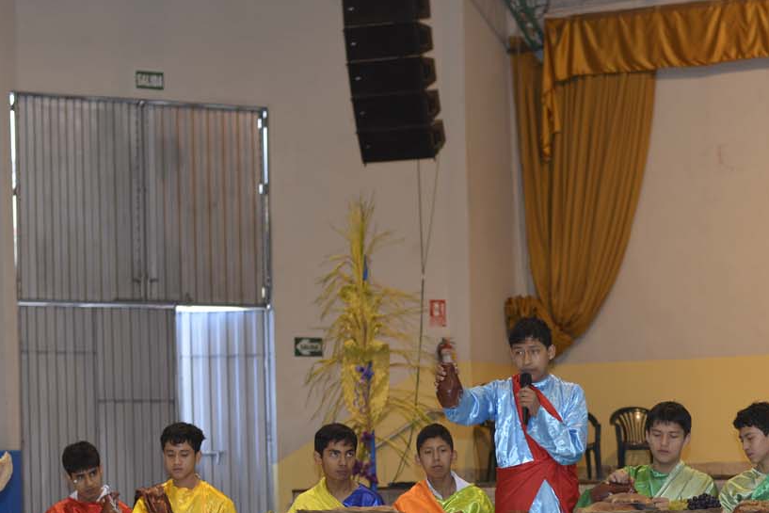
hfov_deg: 20.5
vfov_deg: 13.7
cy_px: 491
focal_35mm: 99
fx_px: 2115
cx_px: 549
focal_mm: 50
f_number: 2.8
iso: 360
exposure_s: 1/125
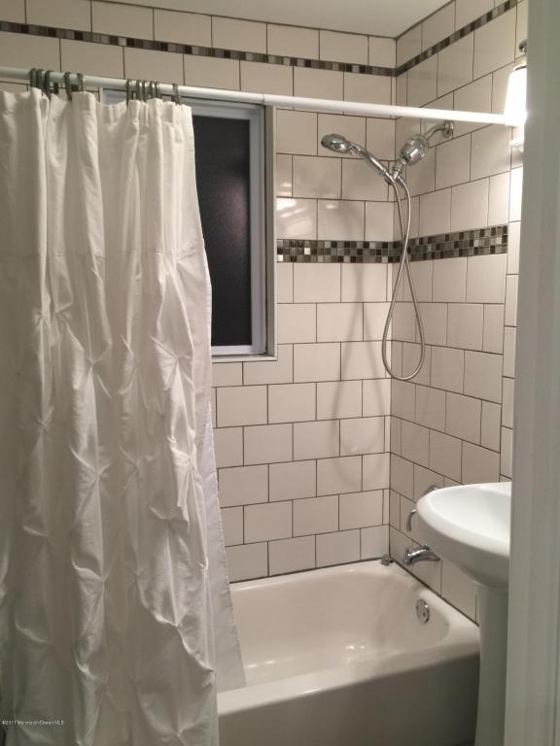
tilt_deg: -6.0
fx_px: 626
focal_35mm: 29
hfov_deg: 48.2
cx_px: 280
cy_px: 373
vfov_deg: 61.7
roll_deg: -1.9
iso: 32
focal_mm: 4.15
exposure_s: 1/15
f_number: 2.2
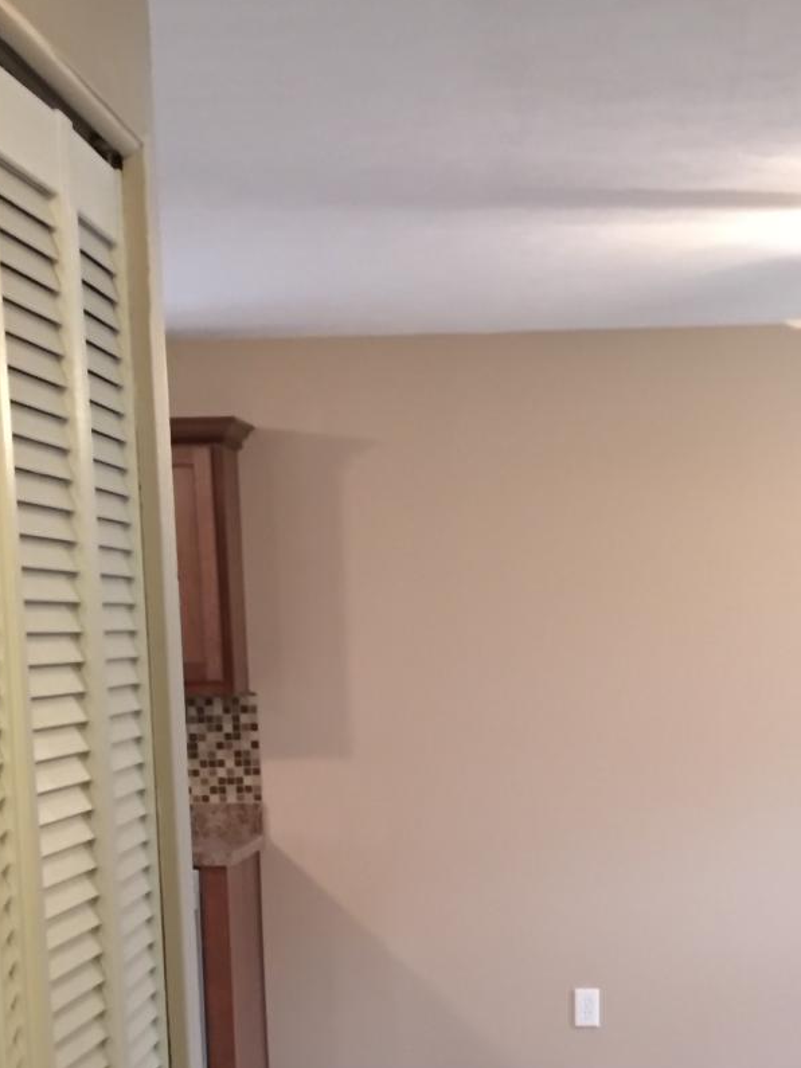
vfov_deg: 25.4
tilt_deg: -8.8
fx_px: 2253
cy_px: 1055
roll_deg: +0.3
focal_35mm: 73
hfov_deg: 20.1
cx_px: 540
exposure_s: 1/15
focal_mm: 4.15
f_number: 2.2
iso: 800
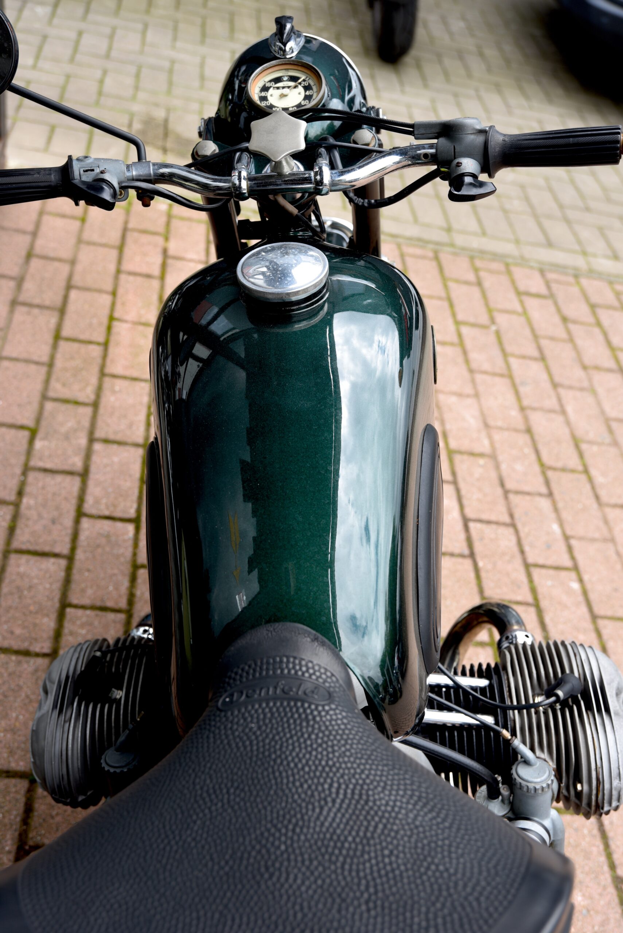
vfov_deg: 46.4
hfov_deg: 31.9
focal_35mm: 42
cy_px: 466
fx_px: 1089
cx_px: 312
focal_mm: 42
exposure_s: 1/100
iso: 100
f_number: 5
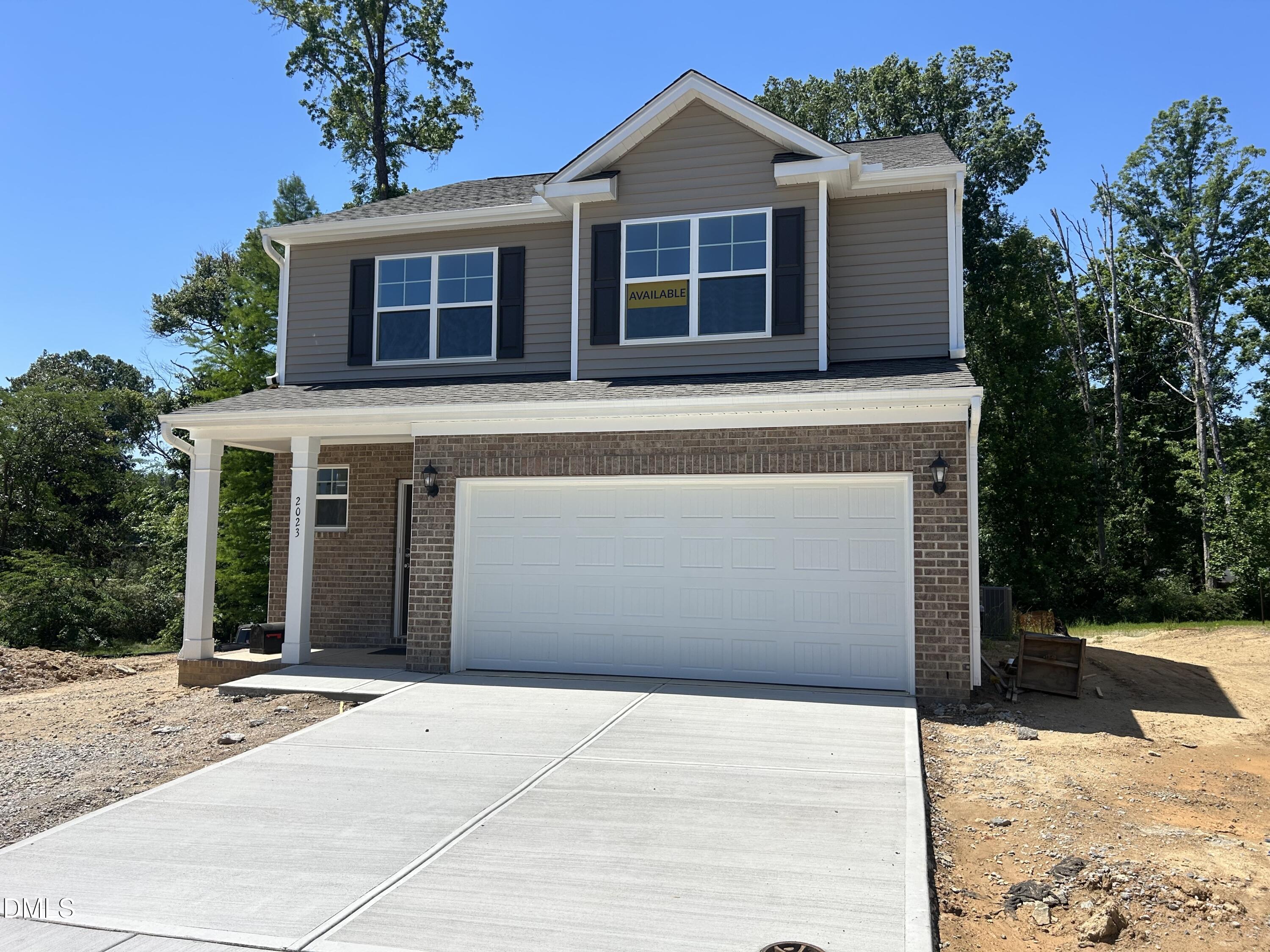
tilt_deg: +5.1
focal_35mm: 26
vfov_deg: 53.1
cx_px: 635
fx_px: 954
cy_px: 476
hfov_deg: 67.3
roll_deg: -0.5
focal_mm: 5.7
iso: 50
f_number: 1.5
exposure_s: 1/5319
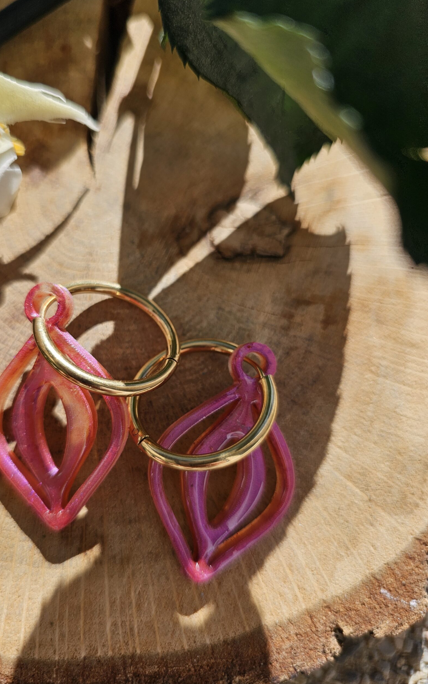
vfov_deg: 72.6
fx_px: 467
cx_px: 165
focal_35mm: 25
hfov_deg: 48.9
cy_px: 340
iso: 10
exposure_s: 1/556
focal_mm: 6.3
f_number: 1.7
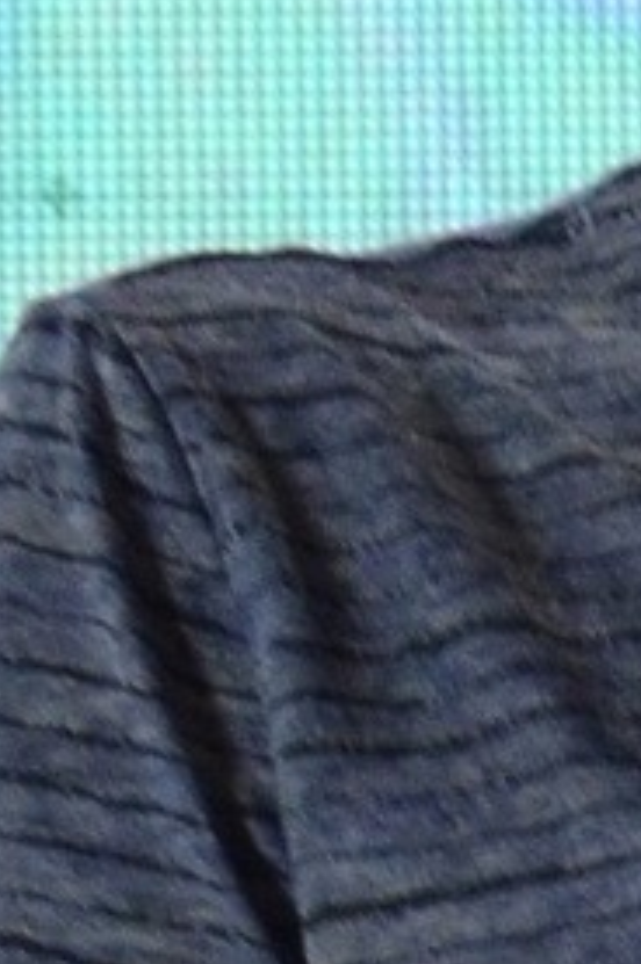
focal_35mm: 1115
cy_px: 1578
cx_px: 1289
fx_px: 29840
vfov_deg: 1.9
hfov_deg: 1.2
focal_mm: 105
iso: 2000
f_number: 5.6
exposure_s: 1/80
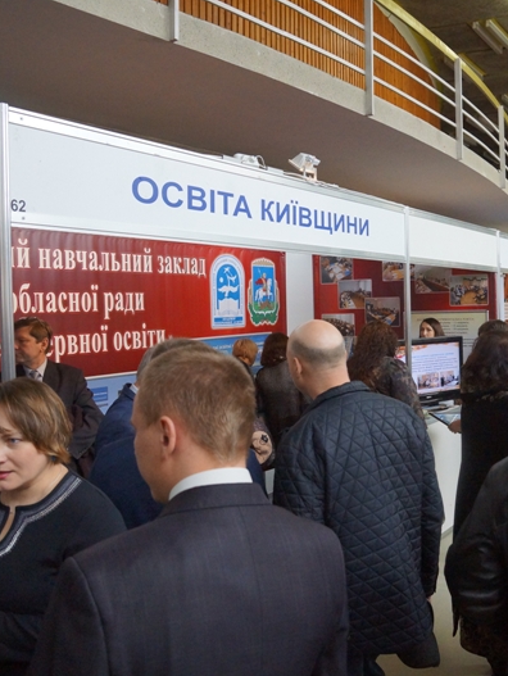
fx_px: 684
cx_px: 414
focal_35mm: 35
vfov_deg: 52.6
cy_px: 341
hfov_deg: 39.0
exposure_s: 1/160
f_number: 4
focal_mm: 16
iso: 1250
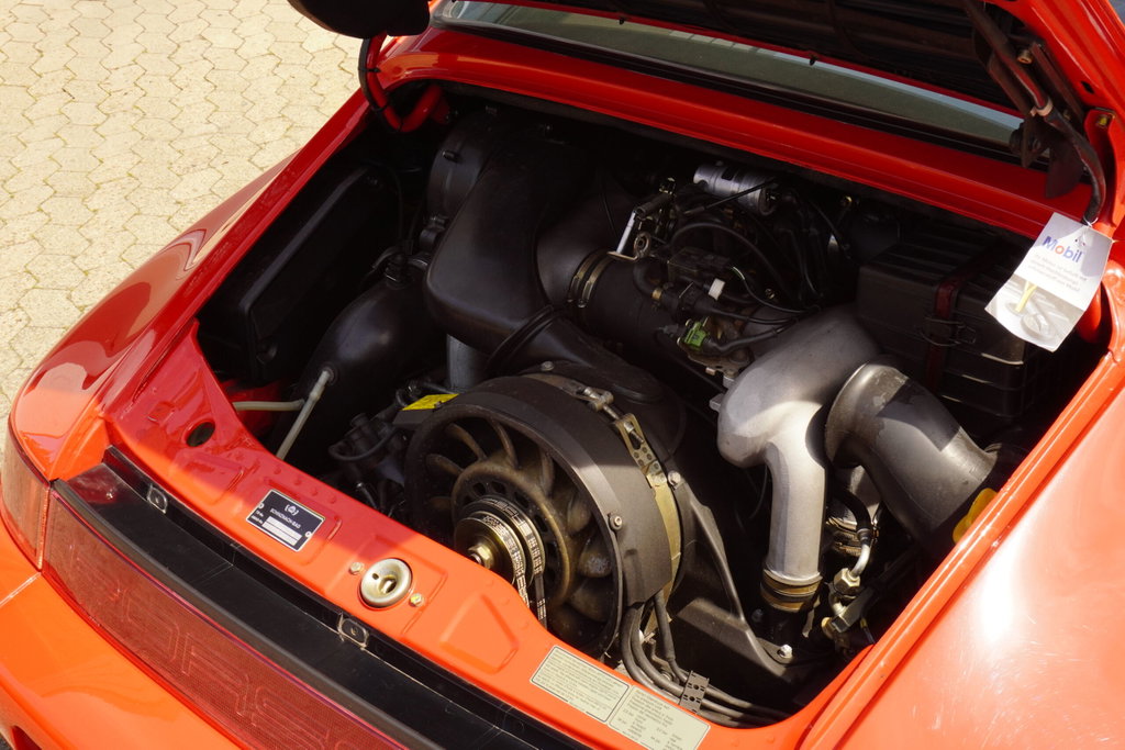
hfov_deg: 45.0
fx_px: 1359
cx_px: 562
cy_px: 375
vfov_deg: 30.9
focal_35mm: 44
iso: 400
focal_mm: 29
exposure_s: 1/160
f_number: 13
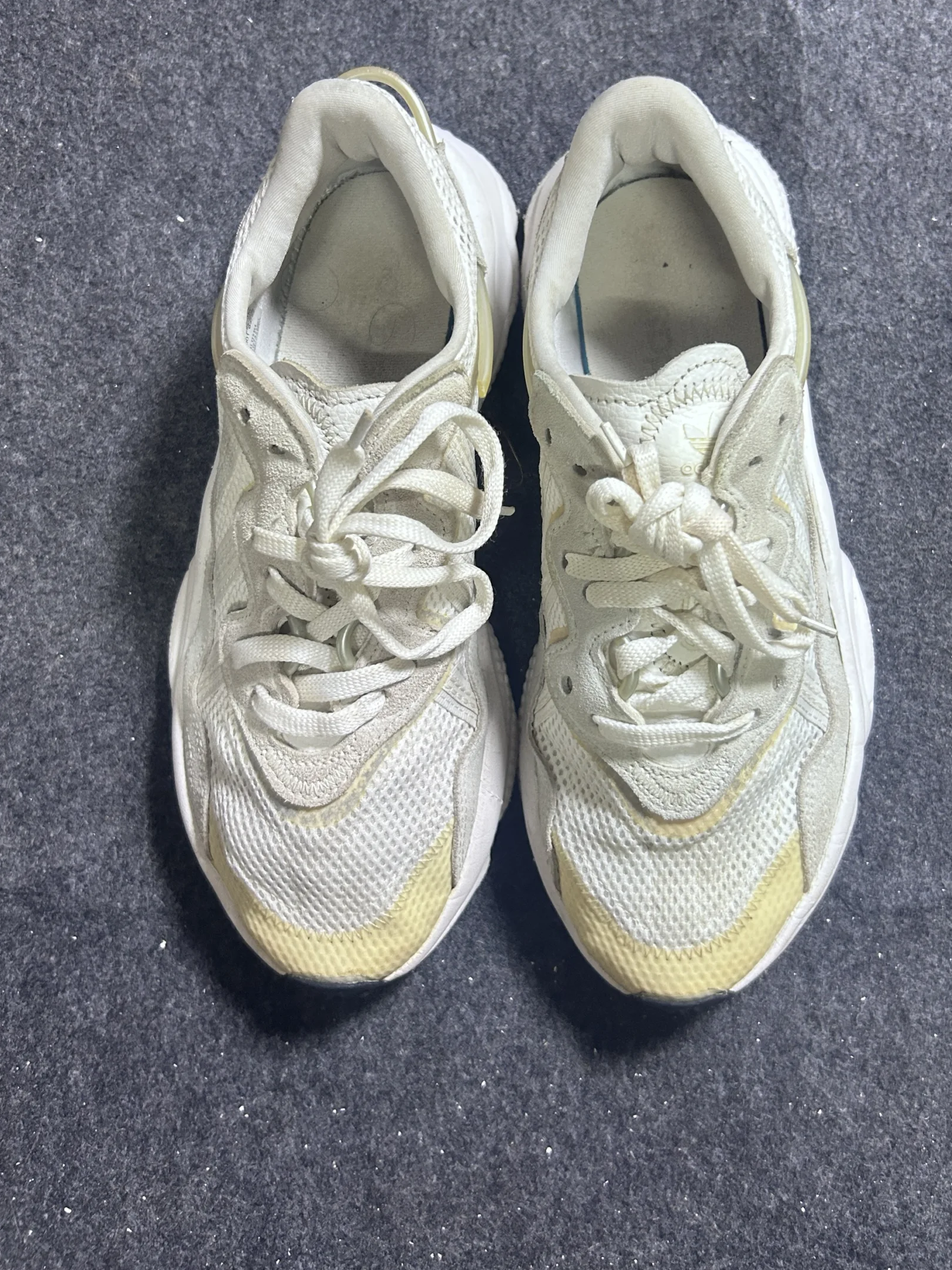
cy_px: 537
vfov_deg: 58.1
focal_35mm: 31
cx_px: 519
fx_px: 1137
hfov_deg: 45.4
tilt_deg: -59.8
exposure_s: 1/50
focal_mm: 5.7
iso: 250
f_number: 1.5
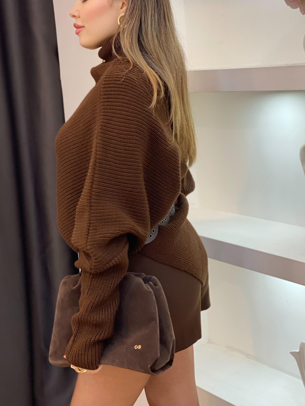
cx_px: 138
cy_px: 163
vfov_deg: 29.3
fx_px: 775
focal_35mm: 66
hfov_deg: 22.2
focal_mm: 6
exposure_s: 1/100
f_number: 2
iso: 100
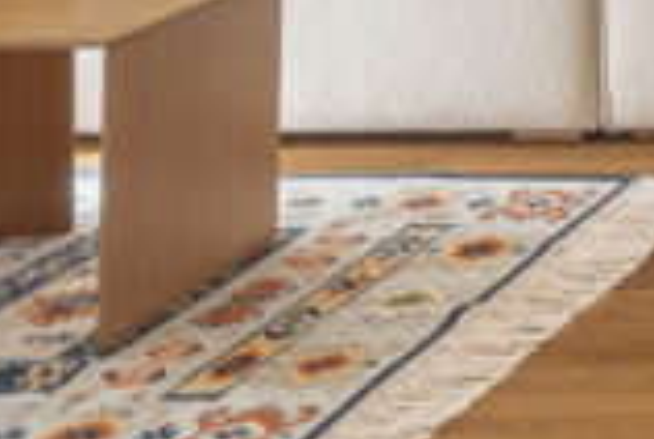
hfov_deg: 13.5
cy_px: -549
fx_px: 2239
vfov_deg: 10.0
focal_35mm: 123
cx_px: 1424
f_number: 9
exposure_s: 1/13
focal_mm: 19
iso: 200
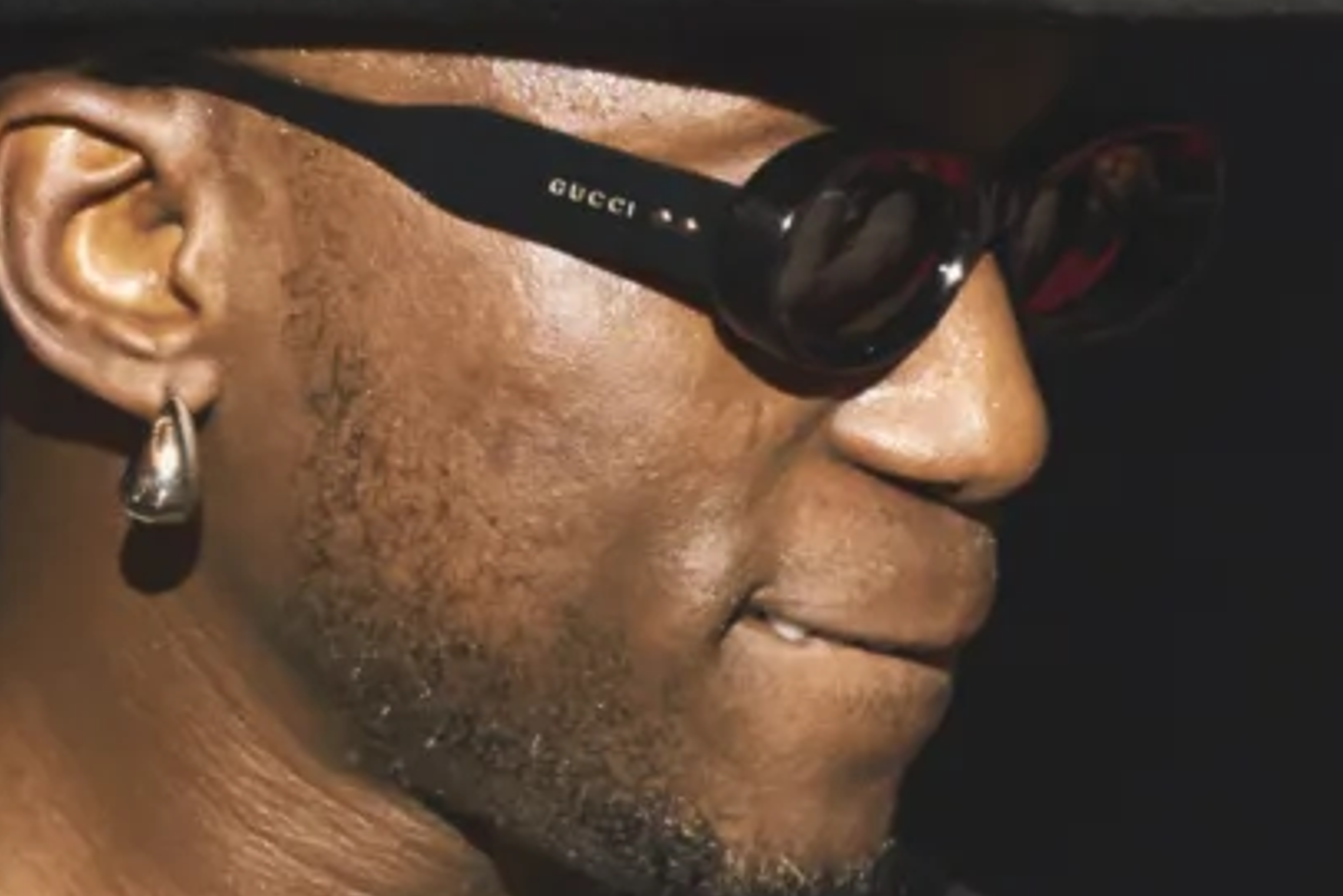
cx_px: 3503
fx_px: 11755
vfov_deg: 4.3
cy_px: 2005
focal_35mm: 315
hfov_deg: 6.2
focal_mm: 50
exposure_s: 1/100
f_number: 4.5
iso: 1000
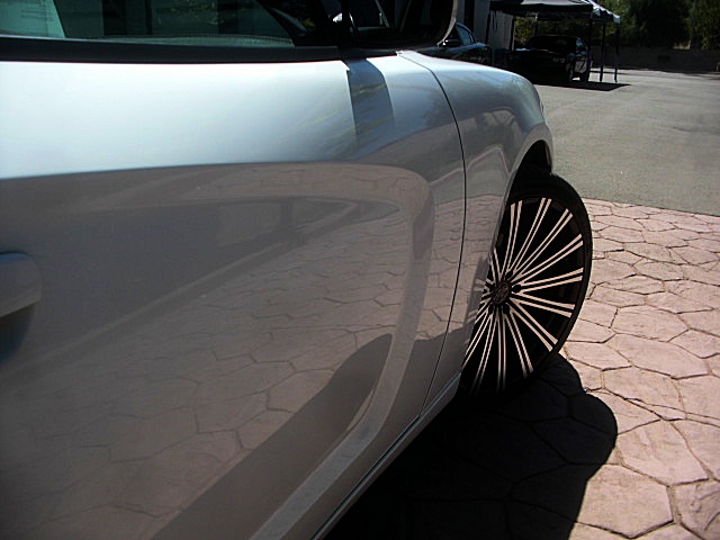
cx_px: 360
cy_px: 270
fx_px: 749
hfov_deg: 51.4
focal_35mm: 36
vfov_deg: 39.7
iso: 50
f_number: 7.9
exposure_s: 1/125
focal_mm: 6.3
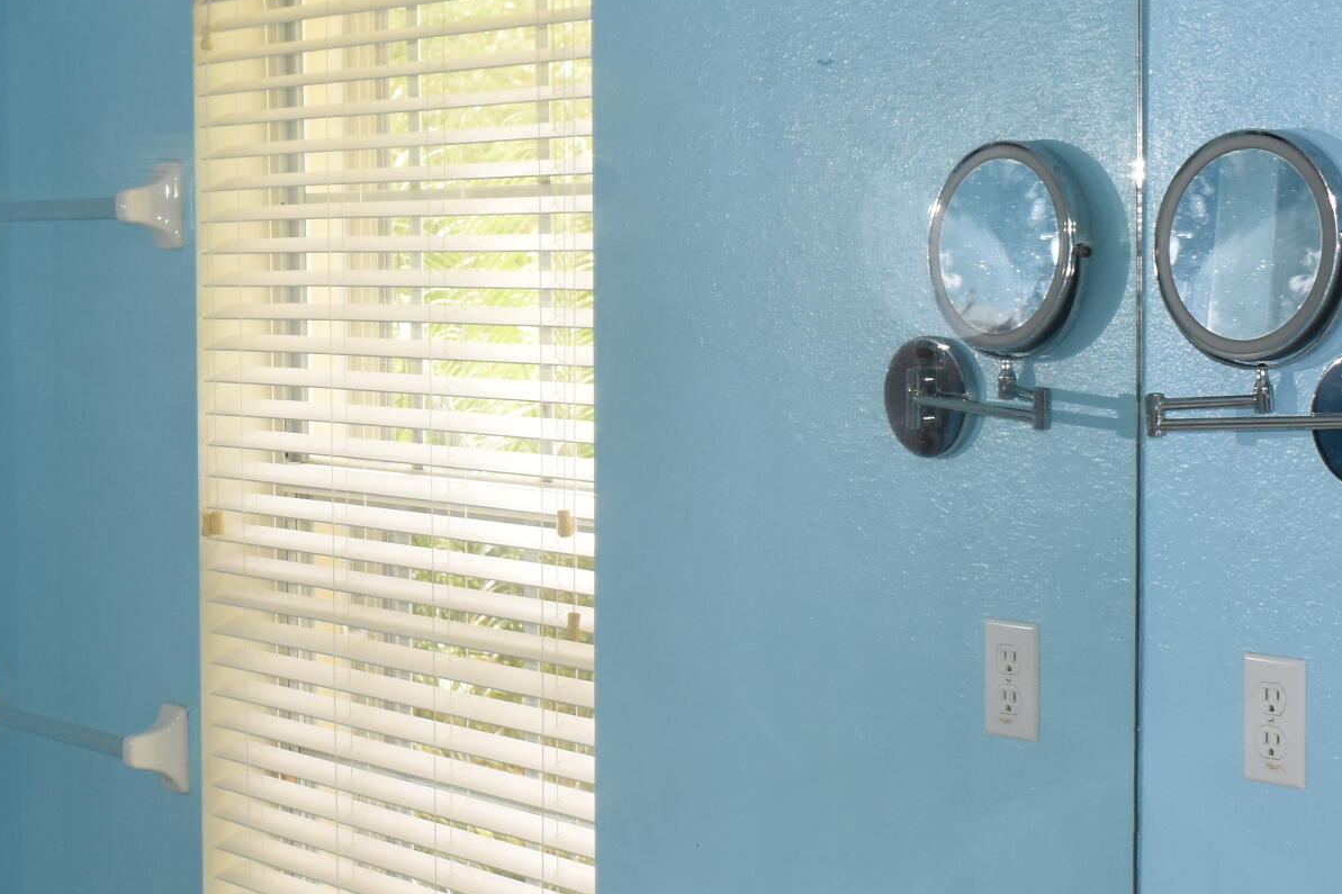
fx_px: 3093
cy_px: 481
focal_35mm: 83
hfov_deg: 23.7
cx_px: 94
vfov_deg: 16.4
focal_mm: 22
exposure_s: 1/125
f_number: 5.6
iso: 450
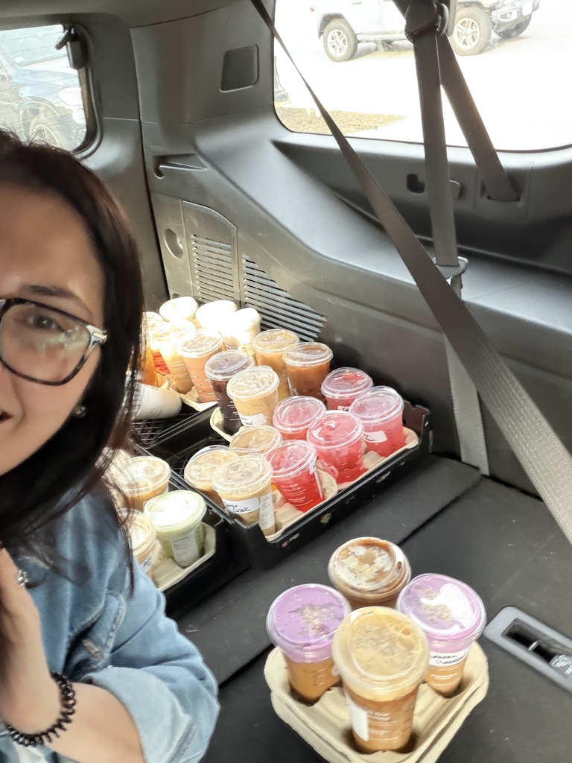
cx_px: 286
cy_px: 382
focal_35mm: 30
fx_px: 661
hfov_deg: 46.8
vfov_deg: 60.0
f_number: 1.9
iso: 500
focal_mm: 2.71
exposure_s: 1/30
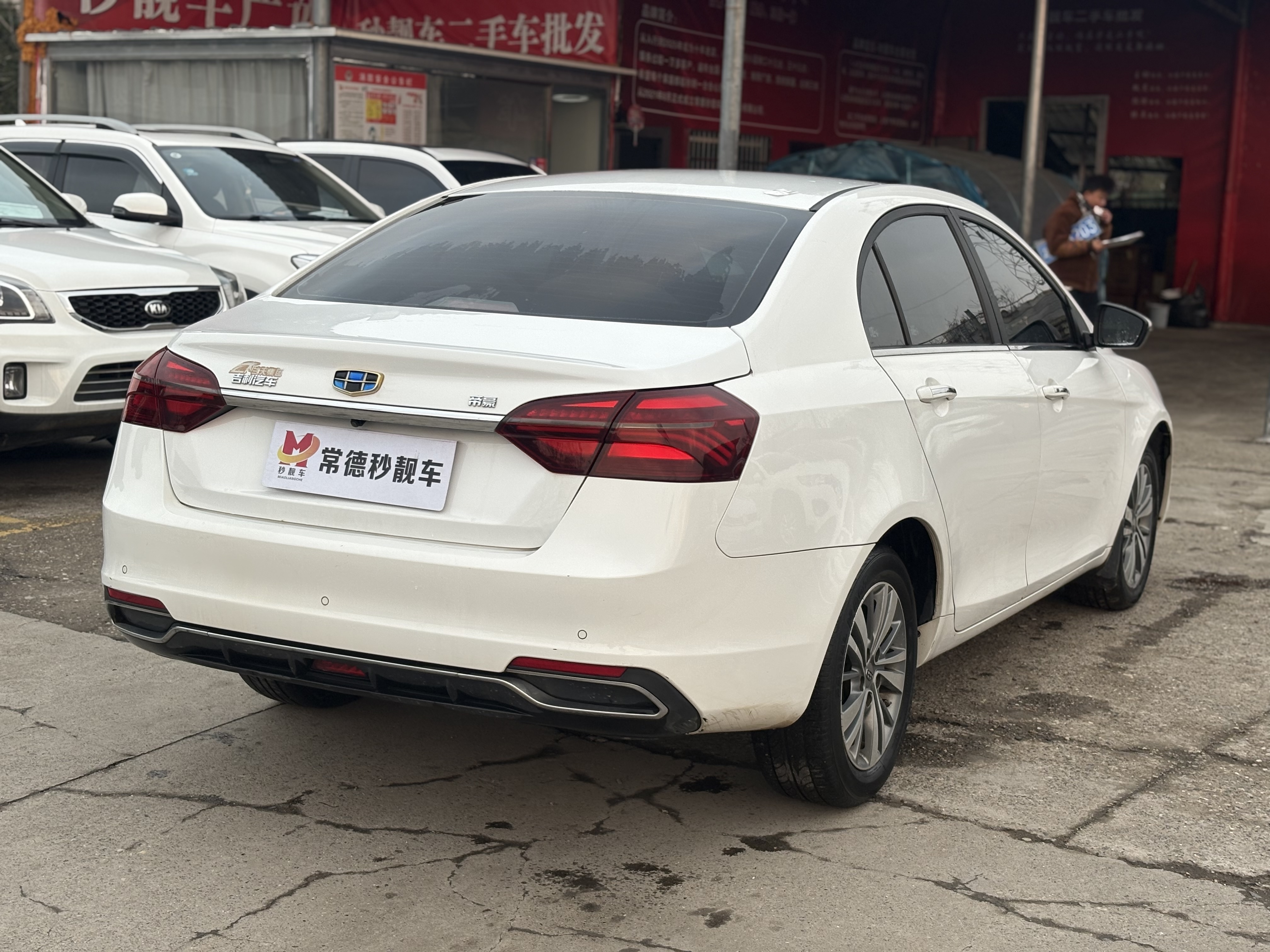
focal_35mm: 52
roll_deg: -1.6
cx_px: 635
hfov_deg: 36.8
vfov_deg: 28.0
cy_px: 476
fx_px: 1908
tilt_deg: -8.4
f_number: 1.6
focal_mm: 5.96
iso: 25
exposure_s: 1/146
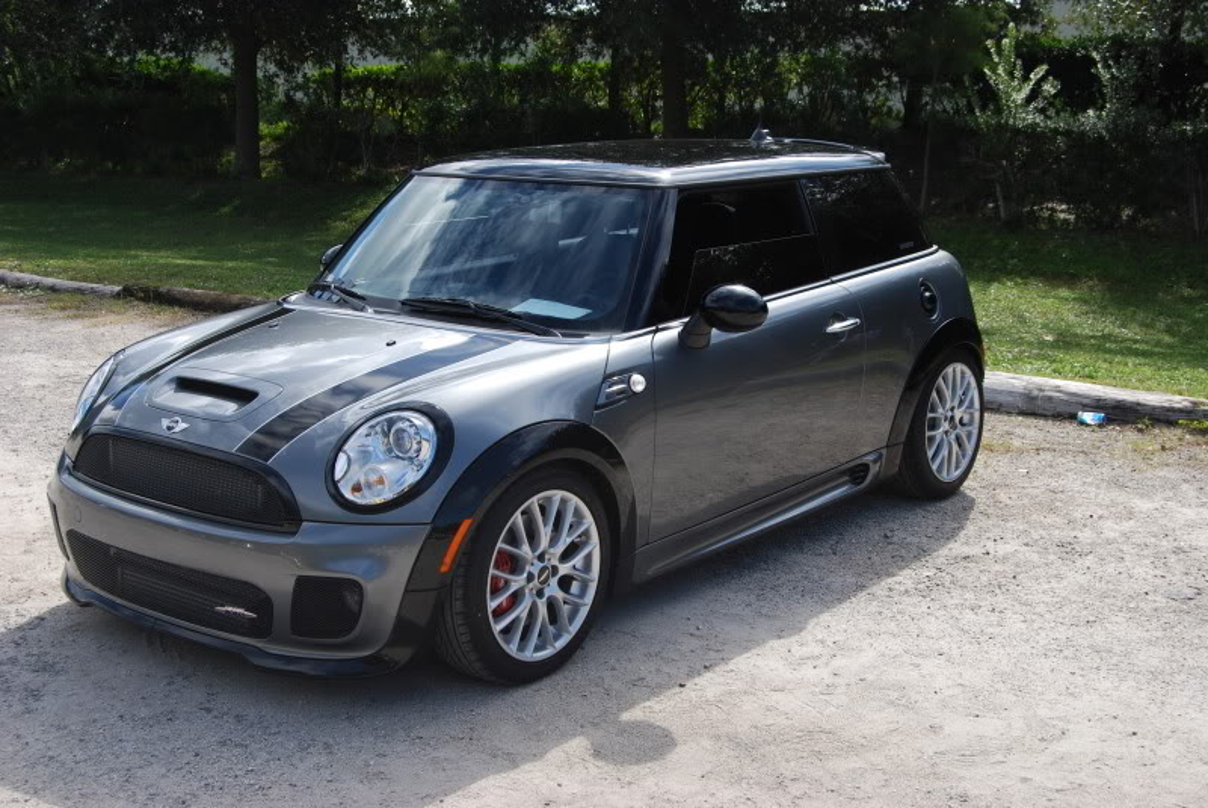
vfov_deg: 29.0
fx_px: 1562
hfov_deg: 42.3
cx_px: 604
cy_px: 404
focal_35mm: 46
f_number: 7.1
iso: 100
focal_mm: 31
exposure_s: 1/200
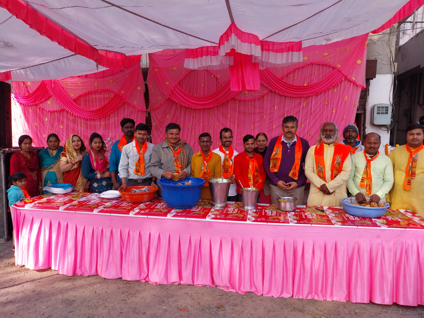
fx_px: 318
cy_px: 159
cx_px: 212
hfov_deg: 67.3
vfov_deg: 53.1
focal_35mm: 26
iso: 25
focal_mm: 4
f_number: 1.8
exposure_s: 1/303
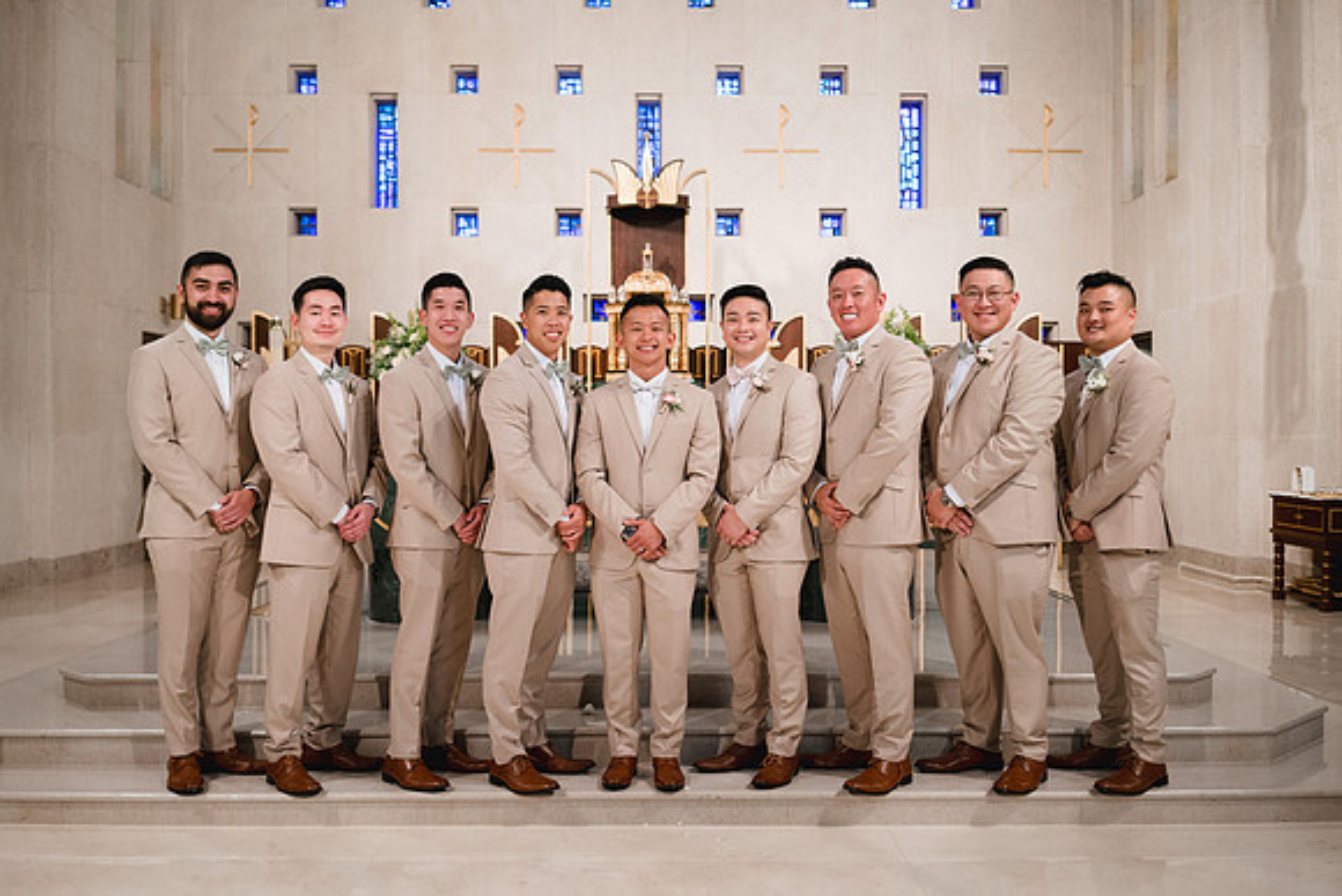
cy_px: 448
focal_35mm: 35
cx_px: 671
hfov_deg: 53.9
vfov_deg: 37.5
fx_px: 1320
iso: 1600
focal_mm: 35
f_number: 3.2
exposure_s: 1/200
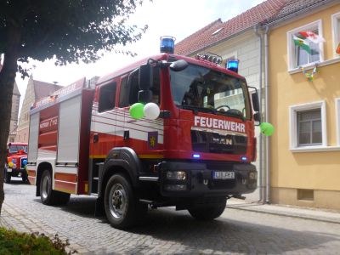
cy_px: 128
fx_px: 314
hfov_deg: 56.8
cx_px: 170
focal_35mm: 32
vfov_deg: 44.2
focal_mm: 5.7
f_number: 2.9
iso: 100
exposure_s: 1/1000
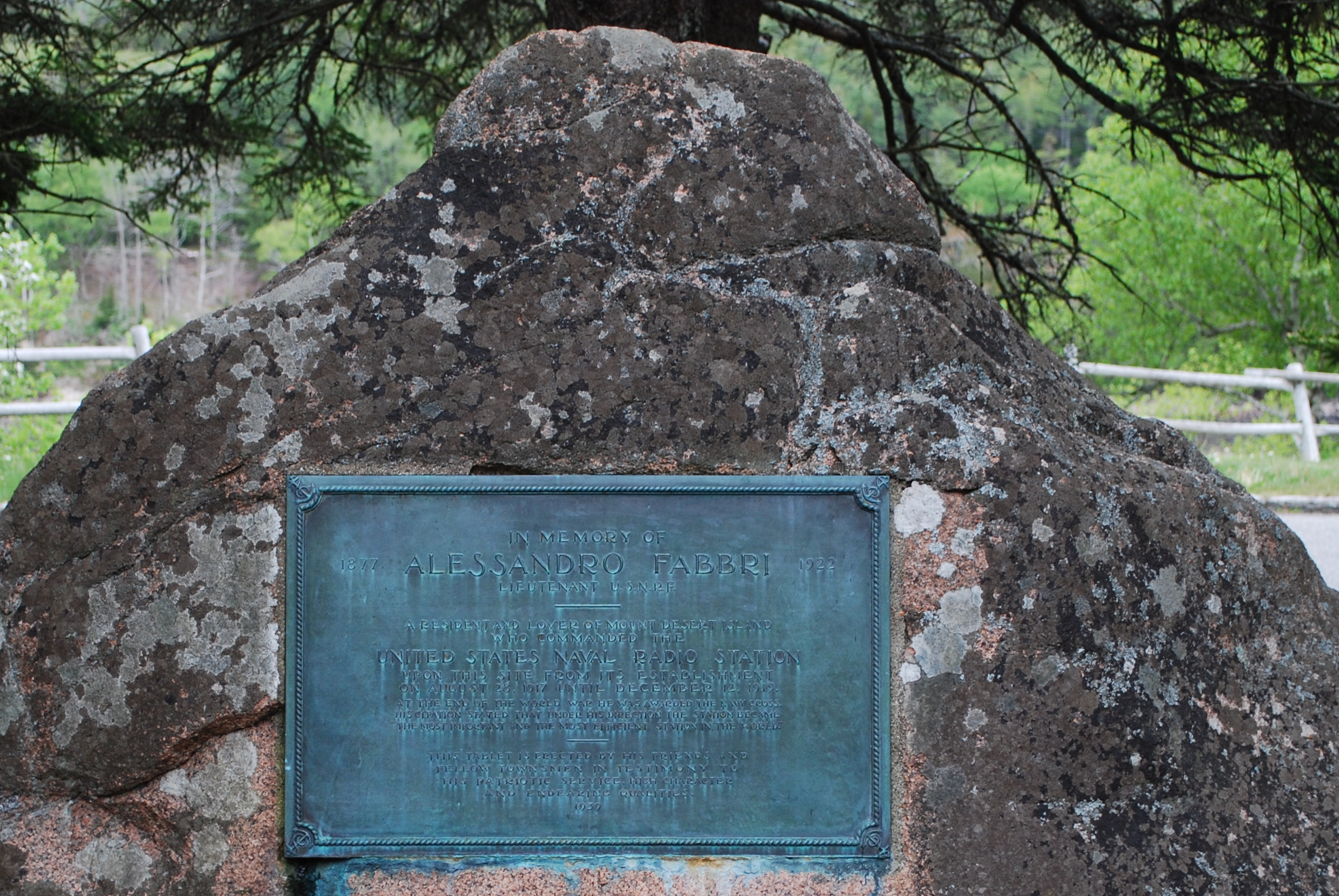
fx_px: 3240
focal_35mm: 87
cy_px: 633
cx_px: 578
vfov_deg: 15.7
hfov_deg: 23.3
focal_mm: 38
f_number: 5.6
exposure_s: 1/125
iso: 180
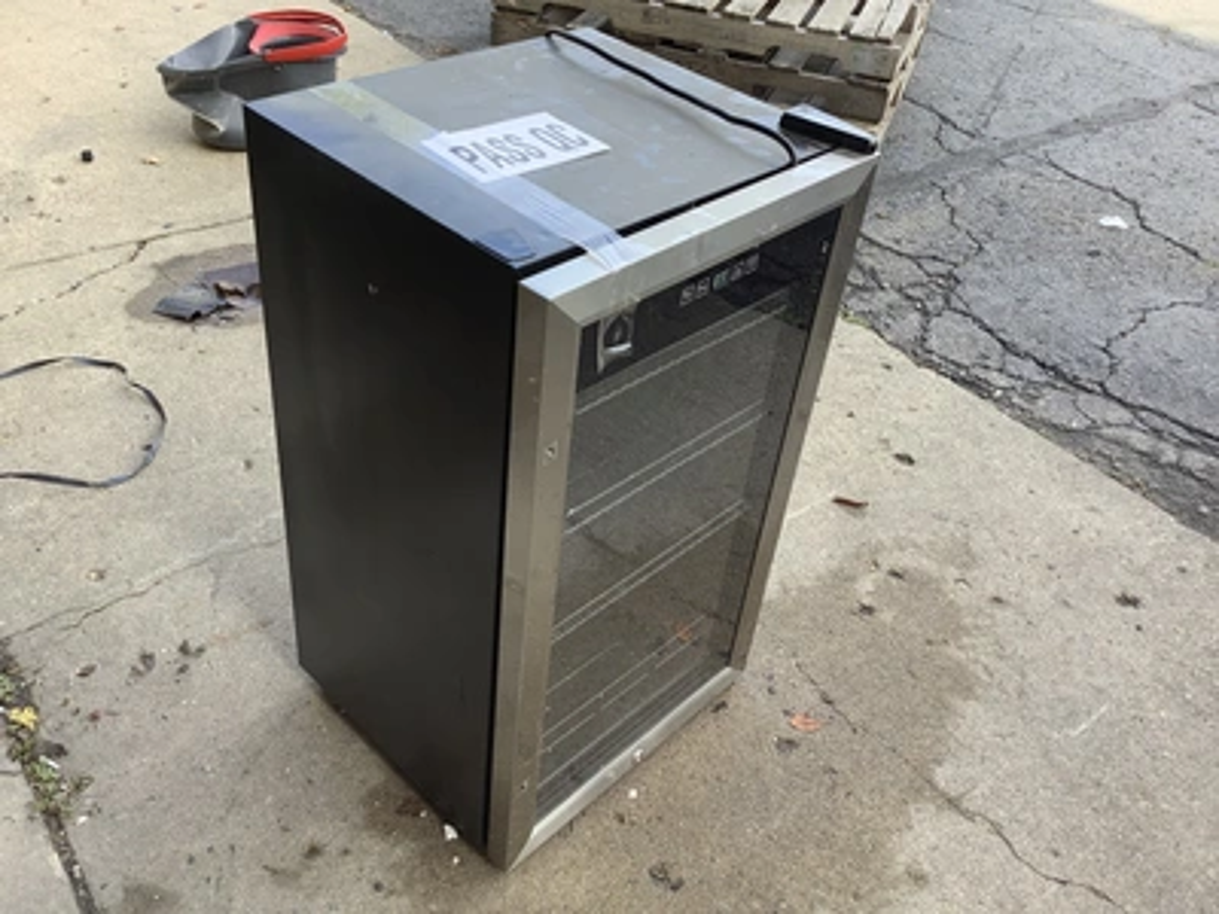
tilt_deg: -39.0
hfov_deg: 58.4
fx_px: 1092
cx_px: 610
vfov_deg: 45.4
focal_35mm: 31
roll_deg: -4.4
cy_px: 457
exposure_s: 1/120
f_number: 2.4
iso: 32
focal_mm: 3.3
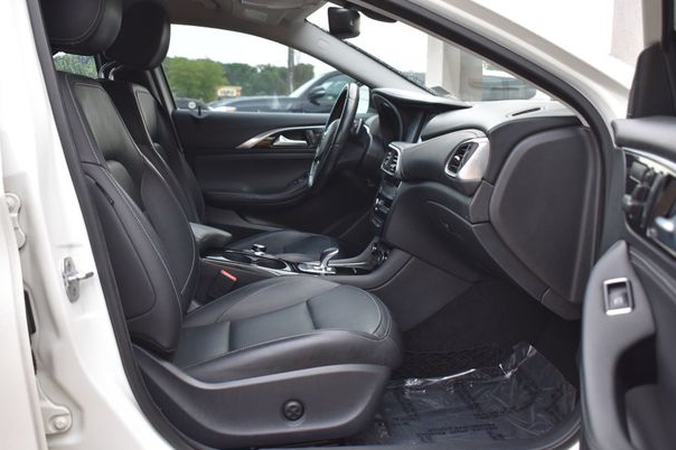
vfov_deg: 36.3
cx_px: 330
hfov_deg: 52.5
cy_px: 221
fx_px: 686
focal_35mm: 37
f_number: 4
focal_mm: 23
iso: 640
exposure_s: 1/60
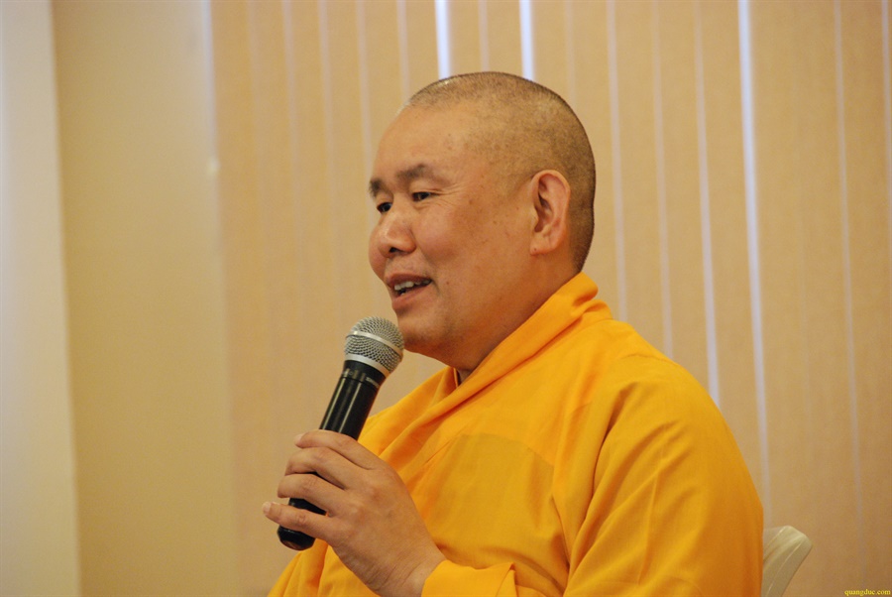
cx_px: 446
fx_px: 7440
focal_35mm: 300
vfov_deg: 4.6
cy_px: 298
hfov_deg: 6.9
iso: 1600
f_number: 5.6
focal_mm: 200
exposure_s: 1/25
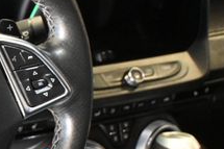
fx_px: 833
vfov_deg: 10.2
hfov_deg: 14.4
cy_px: 96
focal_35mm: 134
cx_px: -95
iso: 6400
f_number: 4.8
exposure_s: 1/60
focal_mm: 30
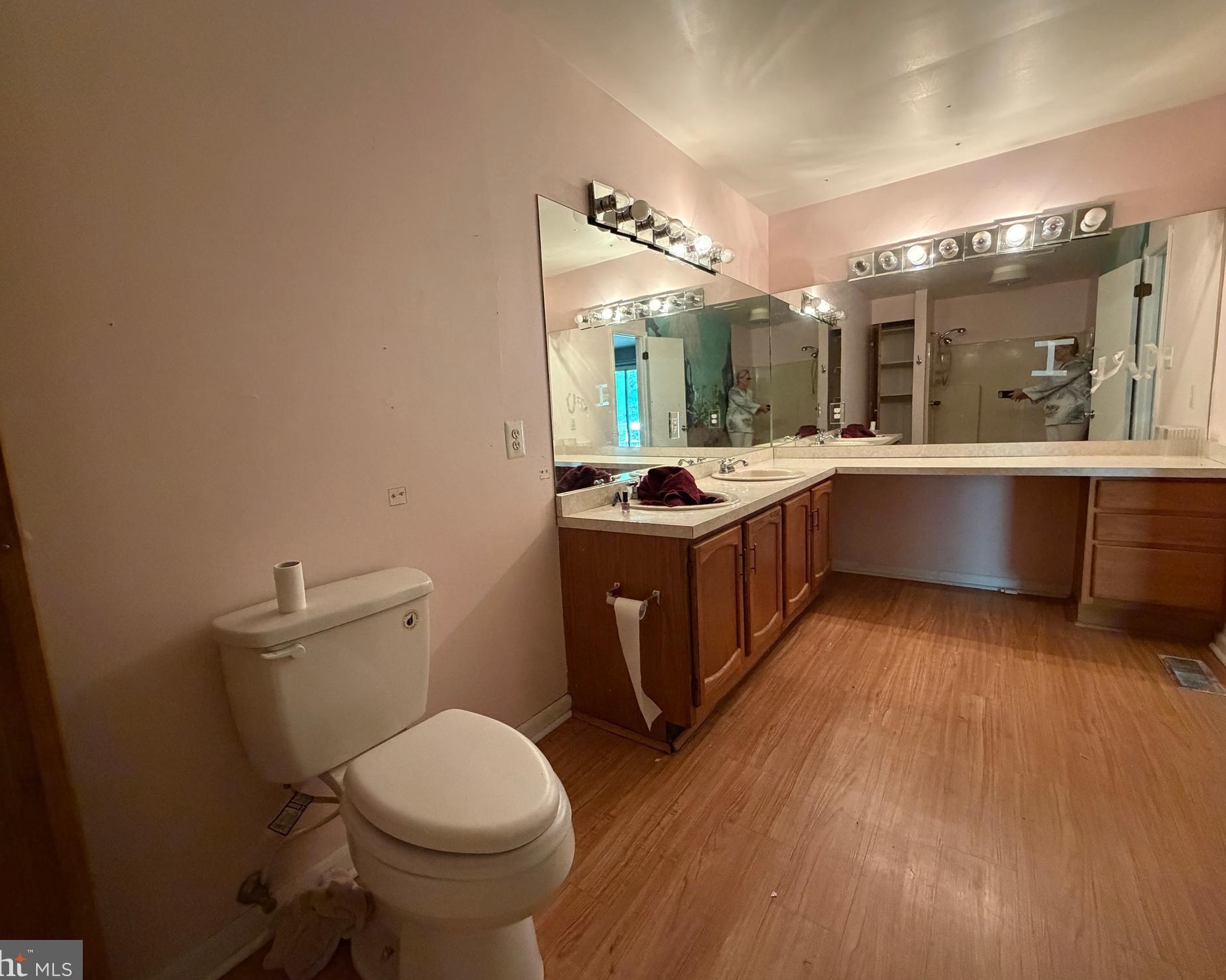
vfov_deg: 84.0
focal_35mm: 15
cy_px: 490
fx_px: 544
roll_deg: +3.0
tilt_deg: -7.7
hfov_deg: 96.8
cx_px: 591
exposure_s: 1/60
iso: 800
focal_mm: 2.22
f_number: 2.2
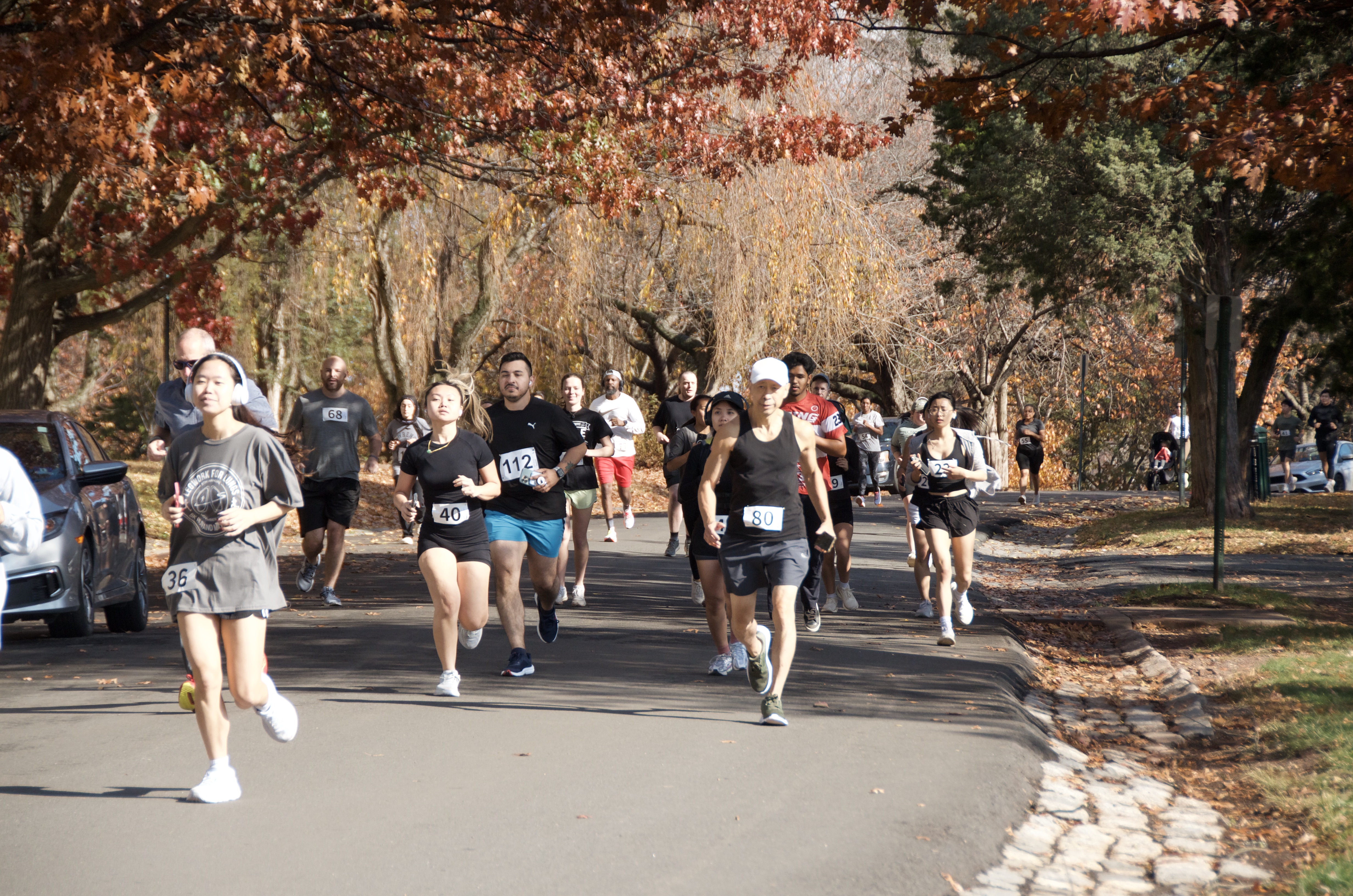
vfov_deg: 8.7
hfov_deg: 13.1
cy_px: 448
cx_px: 676
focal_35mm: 158
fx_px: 5907
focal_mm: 105
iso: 800
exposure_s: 1/1600
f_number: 5.3
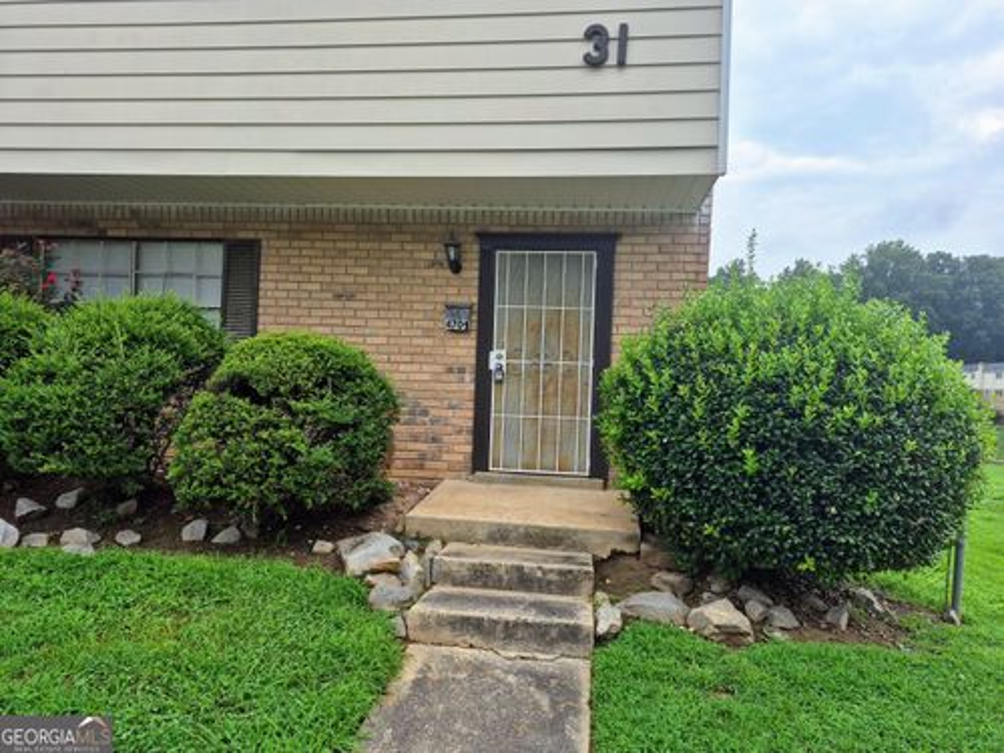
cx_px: 502
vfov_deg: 58.9
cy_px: 376
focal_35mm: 23
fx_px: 667
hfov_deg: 73.9
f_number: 1.8
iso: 25
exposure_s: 1/716
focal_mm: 5.4
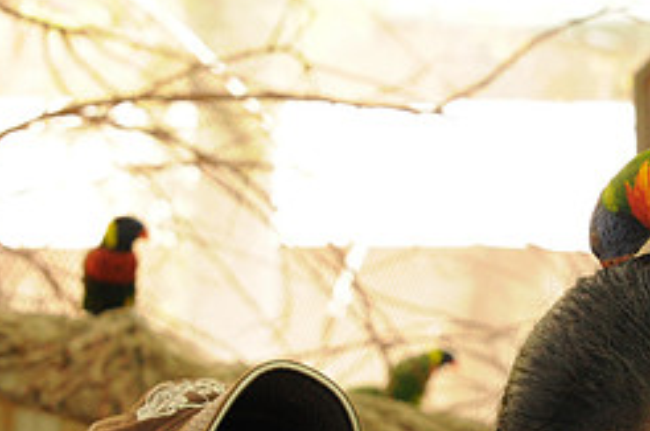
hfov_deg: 8.3
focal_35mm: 248
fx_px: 4469
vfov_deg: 5.5
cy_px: 319
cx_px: 705
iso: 1600
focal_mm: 70
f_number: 7.1
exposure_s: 1/200
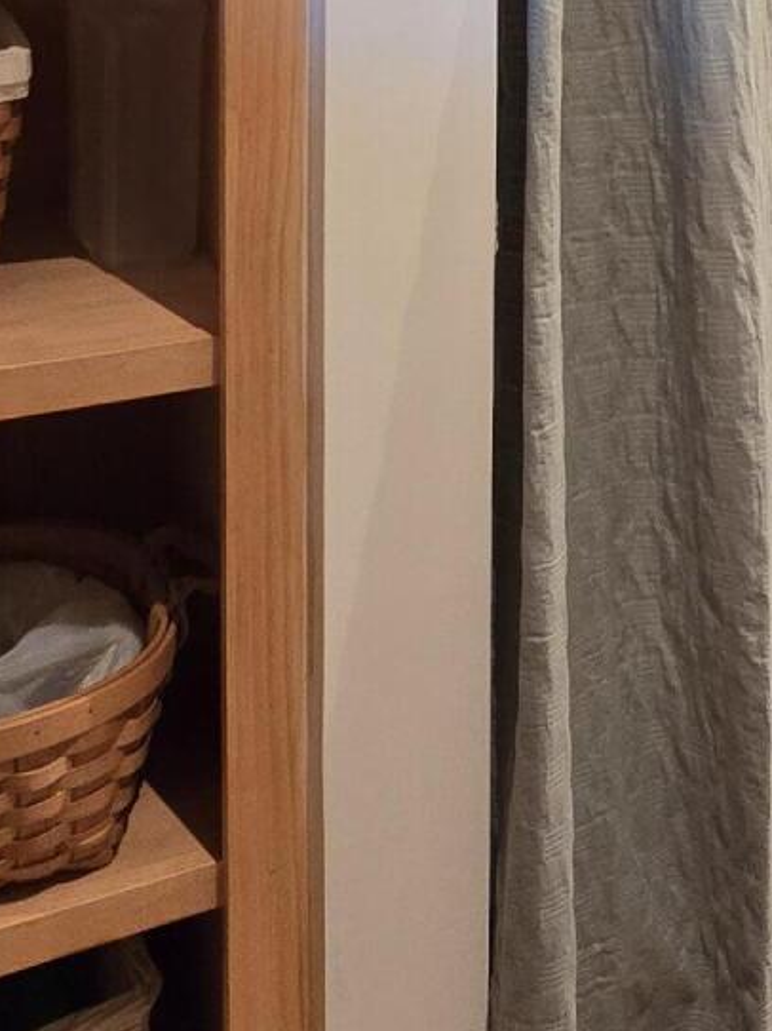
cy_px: -110
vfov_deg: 34.2
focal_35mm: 48
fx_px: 1428
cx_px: 801
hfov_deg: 28.1
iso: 500
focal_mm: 2.2
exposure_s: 1/60
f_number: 2.2
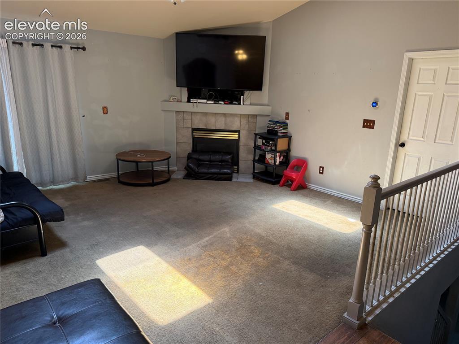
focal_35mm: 24
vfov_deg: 56.8
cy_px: 172
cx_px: 230
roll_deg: -1.0
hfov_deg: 71.6
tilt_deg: -16.2
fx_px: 318
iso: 200
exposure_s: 1/69
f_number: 1.78
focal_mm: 6.76
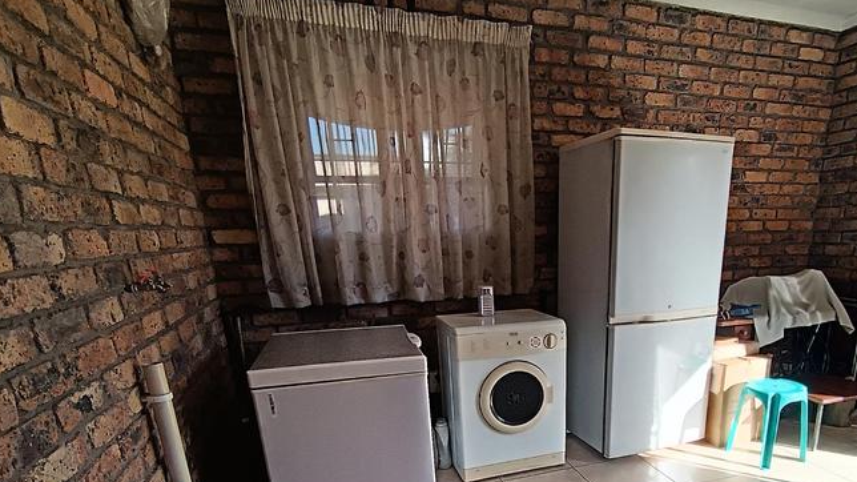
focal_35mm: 23
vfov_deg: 46.7
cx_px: 526
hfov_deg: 77.5
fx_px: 523
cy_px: 389
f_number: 2.2
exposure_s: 1/100
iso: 223
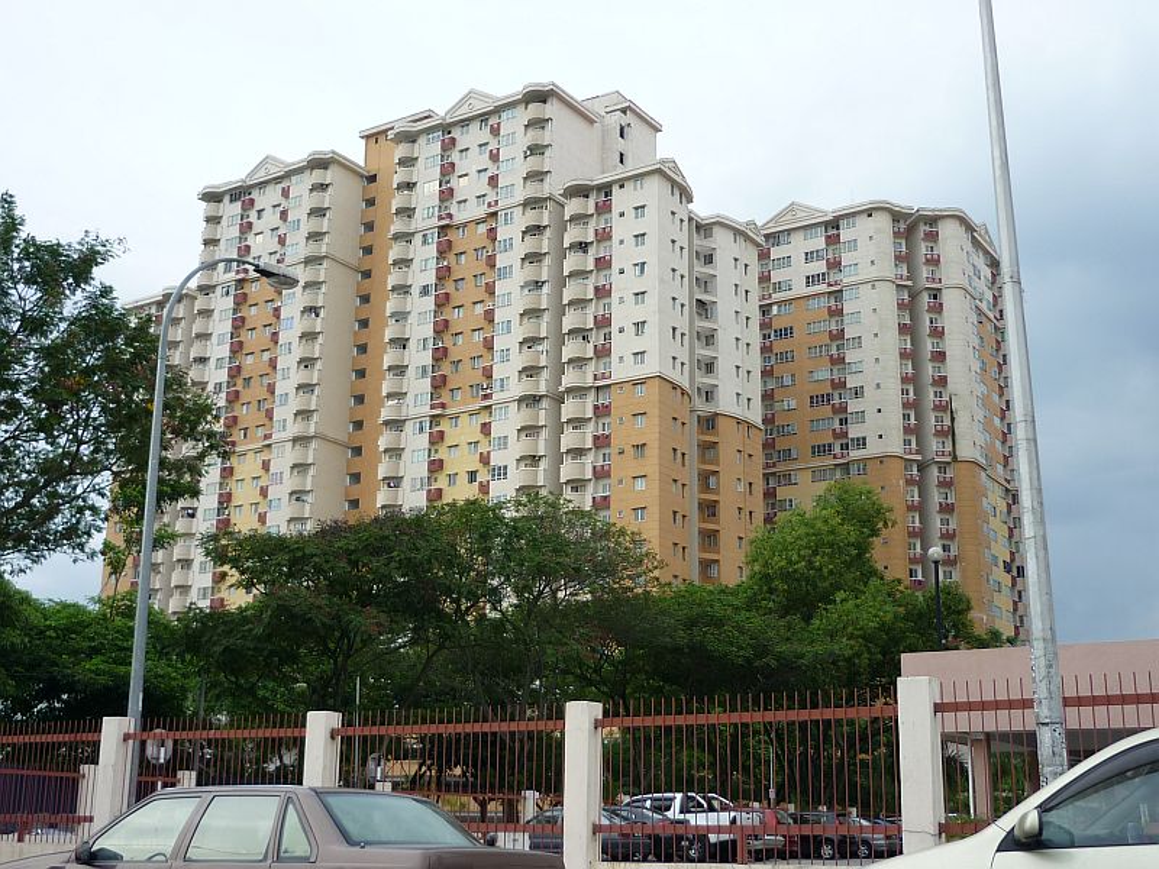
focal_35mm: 42
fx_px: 1406
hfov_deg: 44.8
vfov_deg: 34.3
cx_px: 580
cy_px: 434
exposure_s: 1/500
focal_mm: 5.5
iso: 80
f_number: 2.8
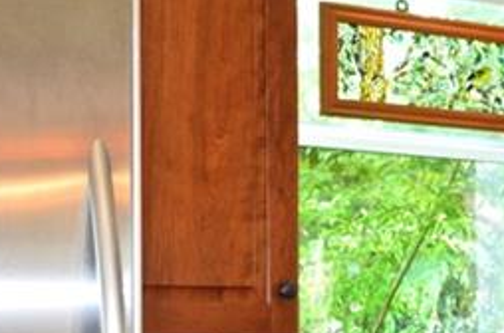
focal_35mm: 109
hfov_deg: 18.4
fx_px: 1522
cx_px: 478
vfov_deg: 12.3
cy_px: 380
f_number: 3.5
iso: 1000
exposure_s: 1/60
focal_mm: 18
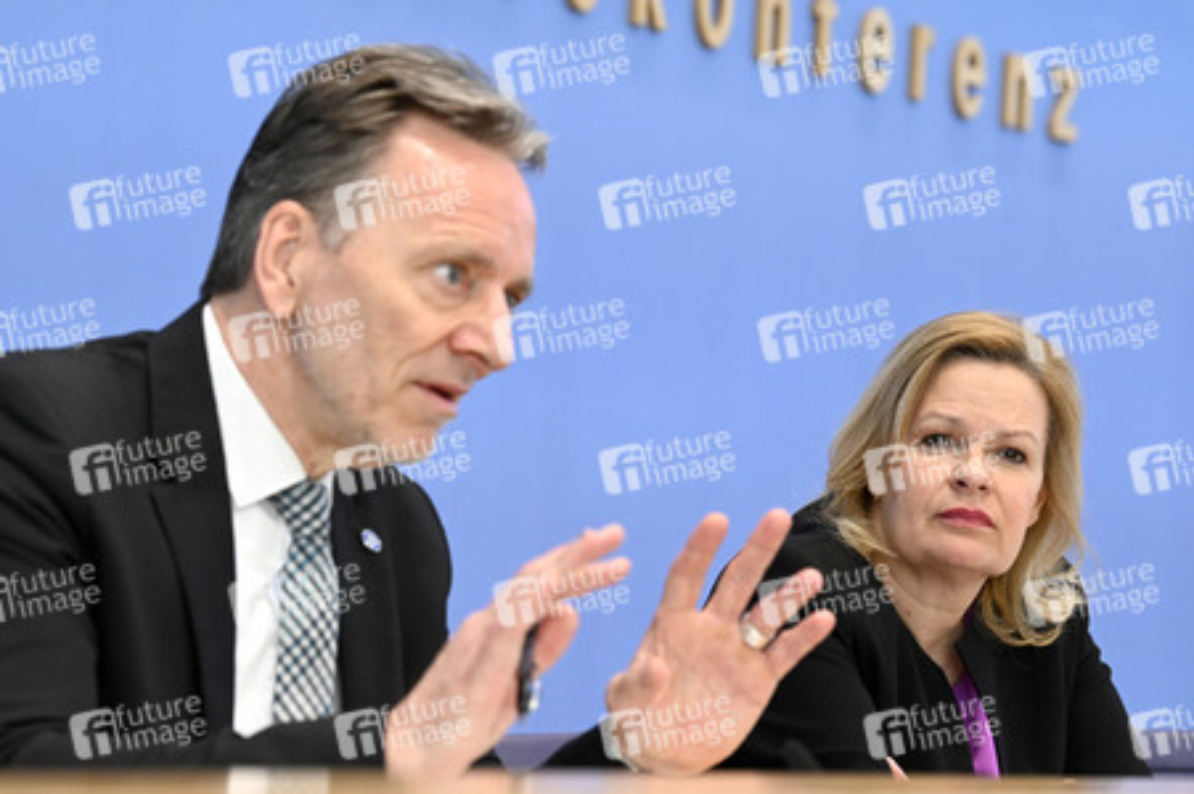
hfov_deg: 18.6
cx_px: 597
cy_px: 397
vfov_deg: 12.4
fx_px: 3646
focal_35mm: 110
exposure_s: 1/640
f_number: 5.6
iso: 4000
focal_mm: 110
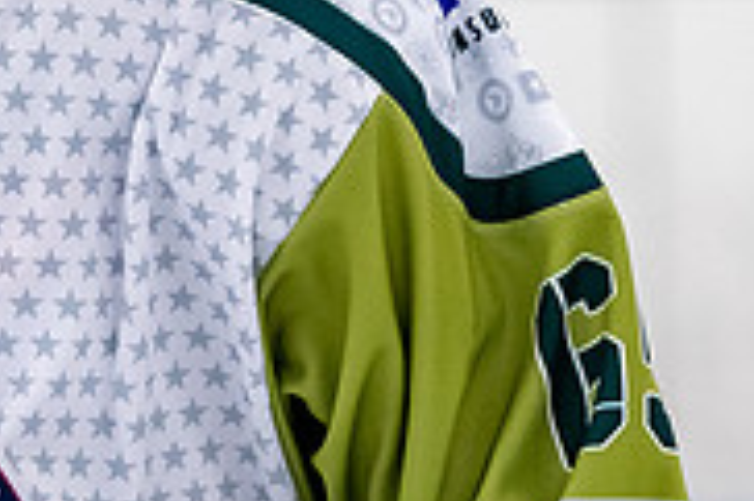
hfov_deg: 2.4
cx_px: -77
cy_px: -320
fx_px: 18142
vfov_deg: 1.6
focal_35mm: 867
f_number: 3.2
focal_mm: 160
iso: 2000
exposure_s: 1/800
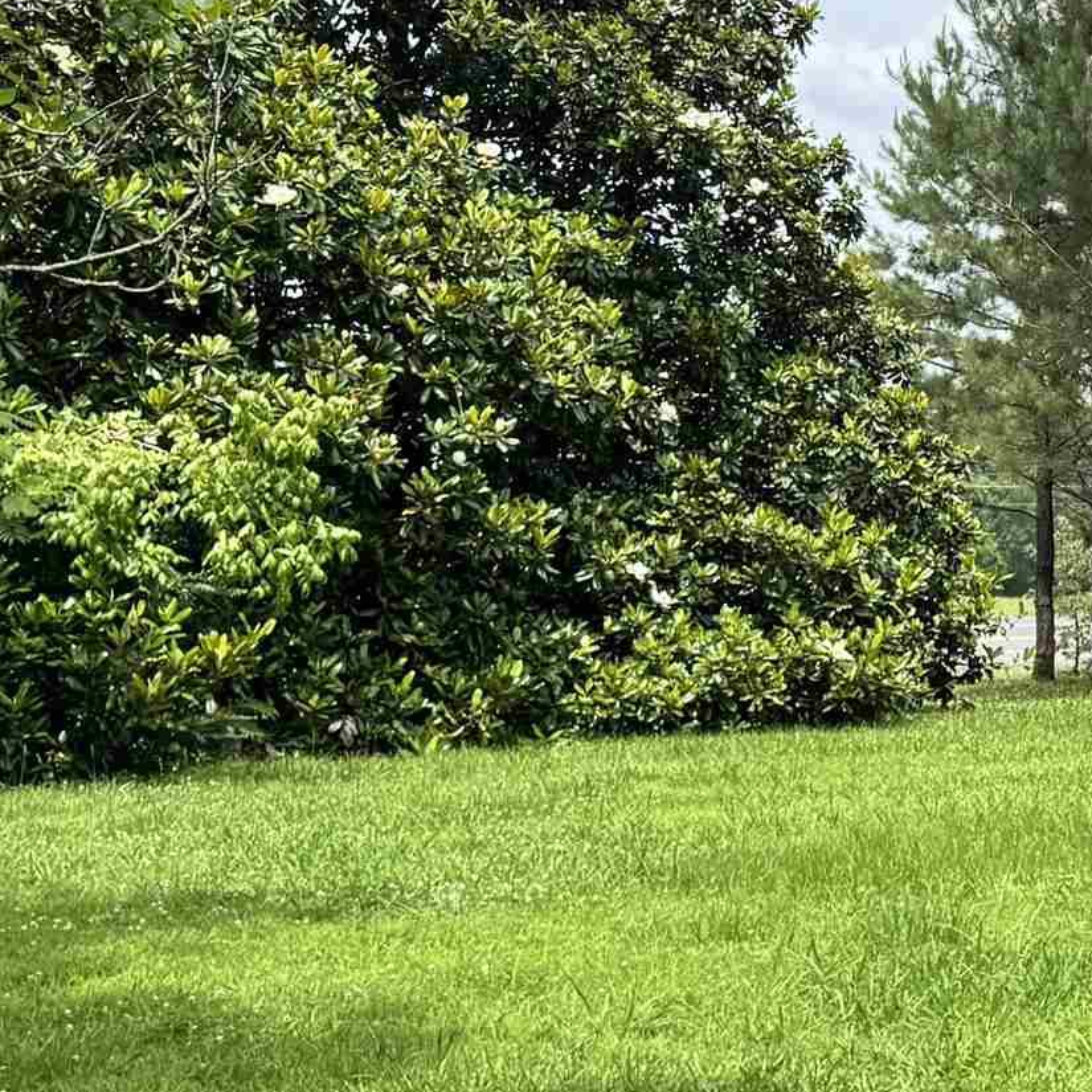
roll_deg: +0.3
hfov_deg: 19.2
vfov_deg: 21.9
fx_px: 2820
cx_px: 1631
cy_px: 424
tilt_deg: +2.1
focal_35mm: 79
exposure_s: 1/3413
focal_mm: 6.76
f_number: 1.78
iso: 80
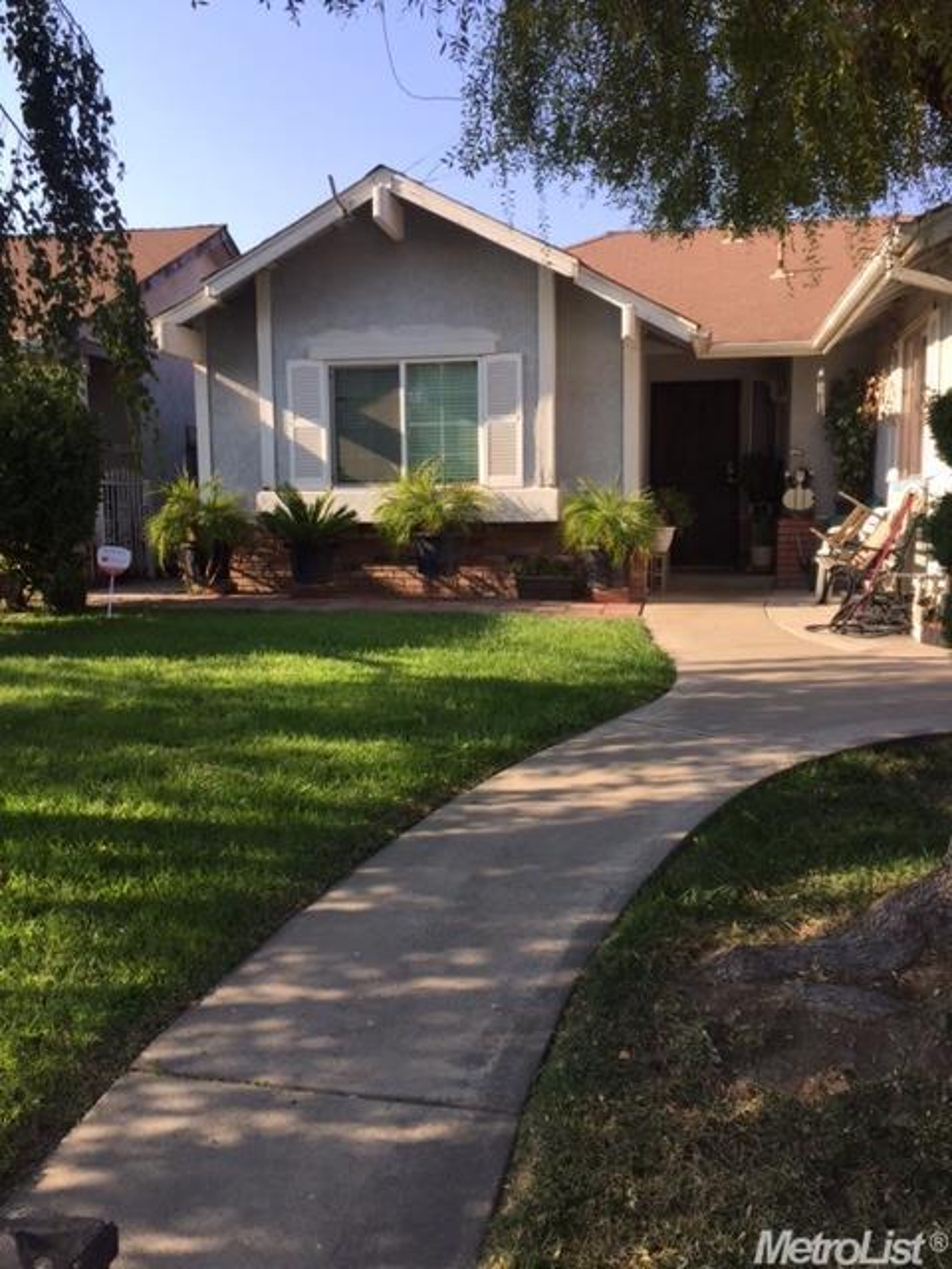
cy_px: 634
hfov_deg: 48.2
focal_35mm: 29
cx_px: 476
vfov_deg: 61.7
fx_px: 1063
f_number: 2.2
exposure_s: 1/694
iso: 32
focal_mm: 4.15
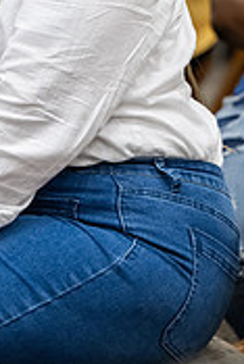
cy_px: -102
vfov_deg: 6.6
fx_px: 3125
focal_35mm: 308
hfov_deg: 4.5
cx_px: -15
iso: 2000
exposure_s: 1/200
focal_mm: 120
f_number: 2.8
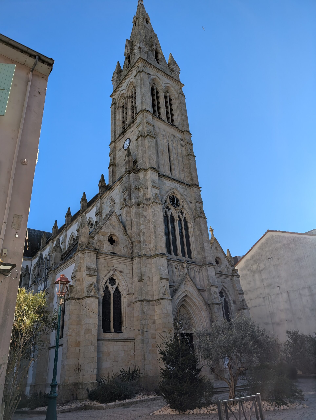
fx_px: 291
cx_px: 158
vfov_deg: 71.5
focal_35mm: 24
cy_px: 210
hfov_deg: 56.9
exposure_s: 1/1031
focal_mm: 6.9
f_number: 1.68
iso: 21
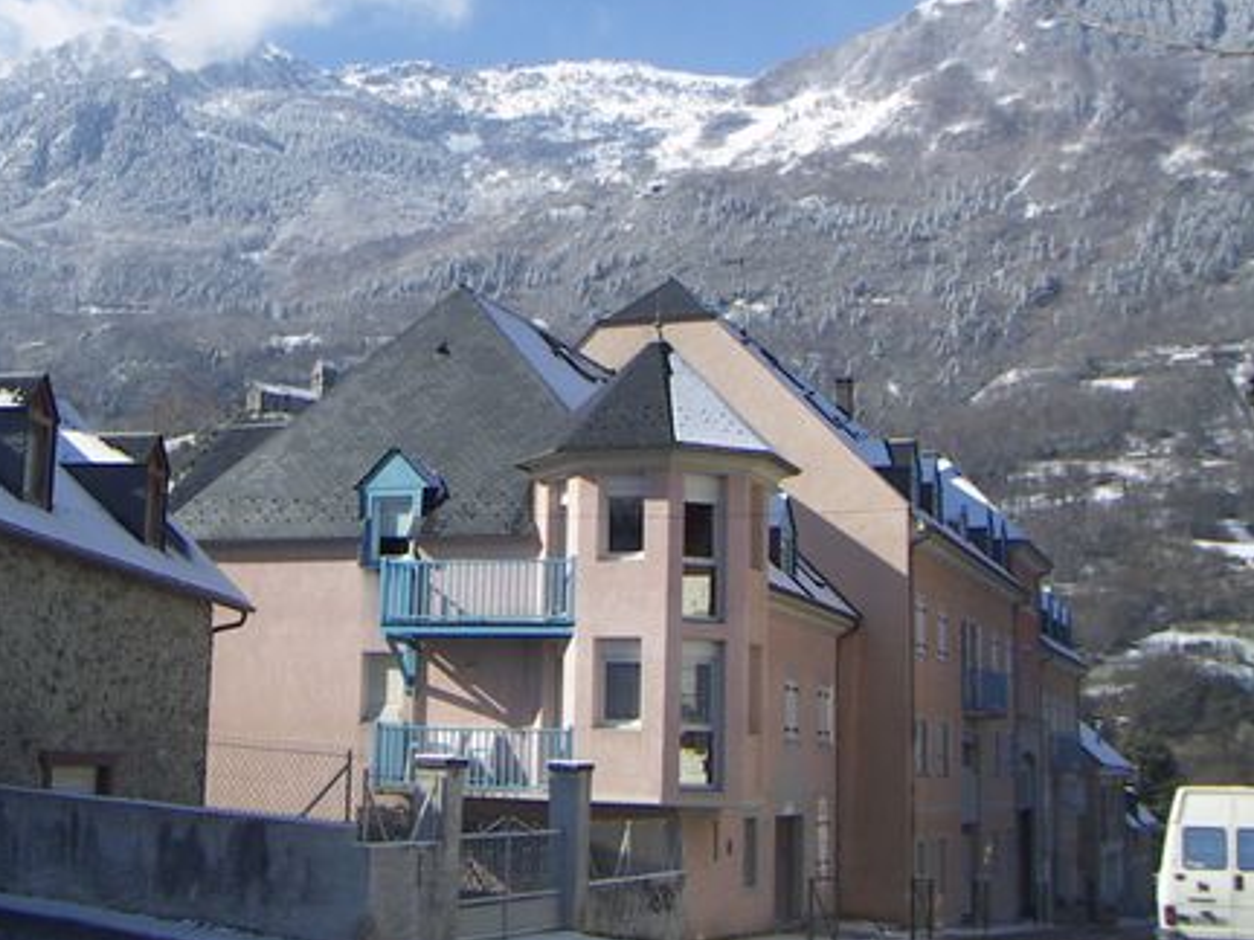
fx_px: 1811
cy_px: 386
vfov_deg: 29.1
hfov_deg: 37.7
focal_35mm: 50
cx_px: 392
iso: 50
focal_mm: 4.7
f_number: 6.7
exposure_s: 1/250
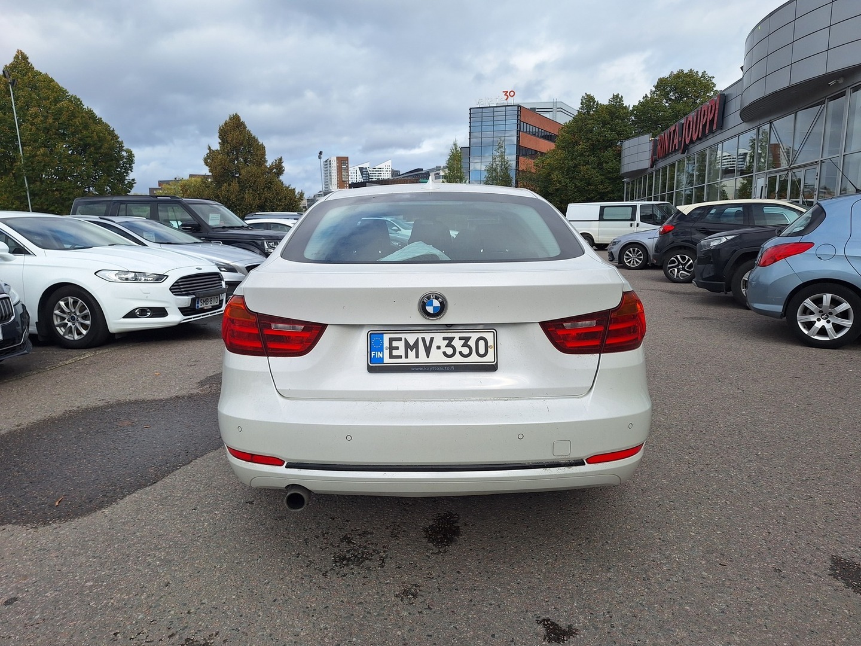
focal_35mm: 23
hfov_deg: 73.9
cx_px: 430
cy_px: 323
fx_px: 572
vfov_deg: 58.9
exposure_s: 1/1927
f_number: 1.8
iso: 40
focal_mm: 5.54
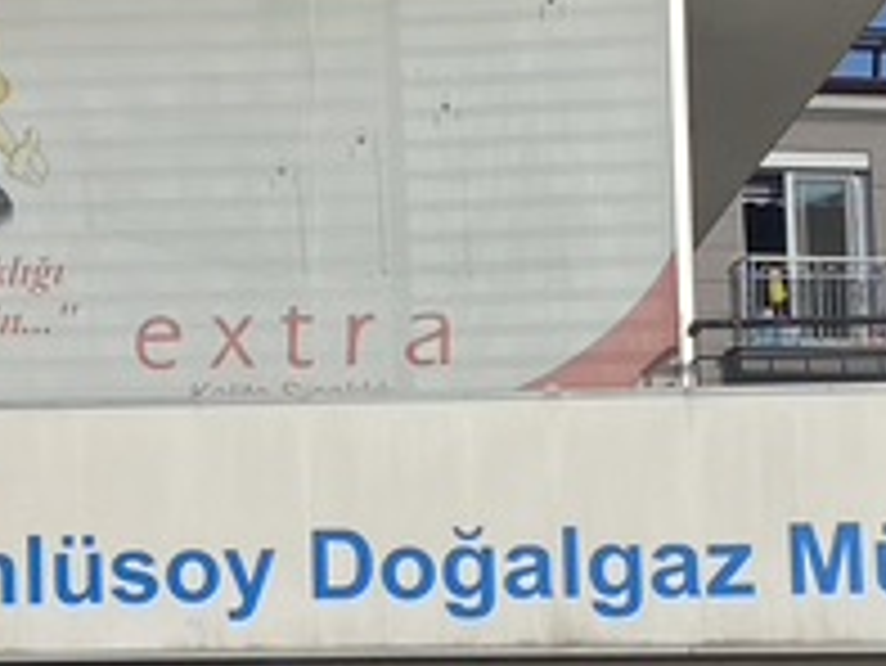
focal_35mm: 135
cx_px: -211
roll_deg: -0.1
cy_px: 608
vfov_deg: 10.9
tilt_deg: +9.3
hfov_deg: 14.1
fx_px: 3457
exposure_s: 1/5780
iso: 32
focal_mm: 4.25
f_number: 1.8
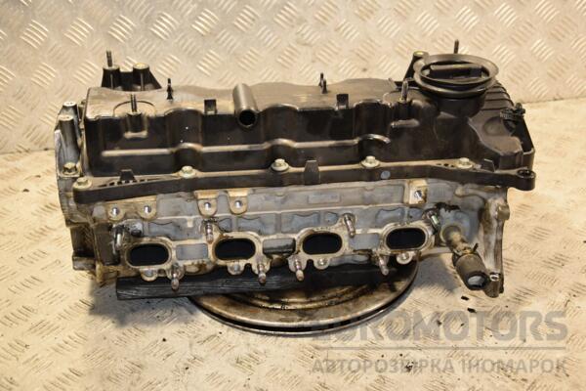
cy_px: 196
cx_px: 293
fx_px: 928
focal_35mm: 57
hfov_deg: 35.1
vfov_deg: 23.8
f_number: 5
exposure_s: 1/125
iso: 800
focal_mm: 38
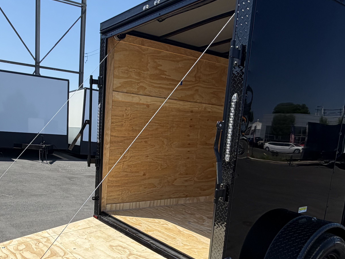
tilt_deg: -10.5
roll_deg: -3.0
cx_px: 140
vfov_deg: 41.7
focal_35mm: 33
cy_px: 193
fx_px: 329
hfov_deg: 55.0
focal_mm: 2.22
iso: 20
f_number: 2.2
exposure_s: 1/841
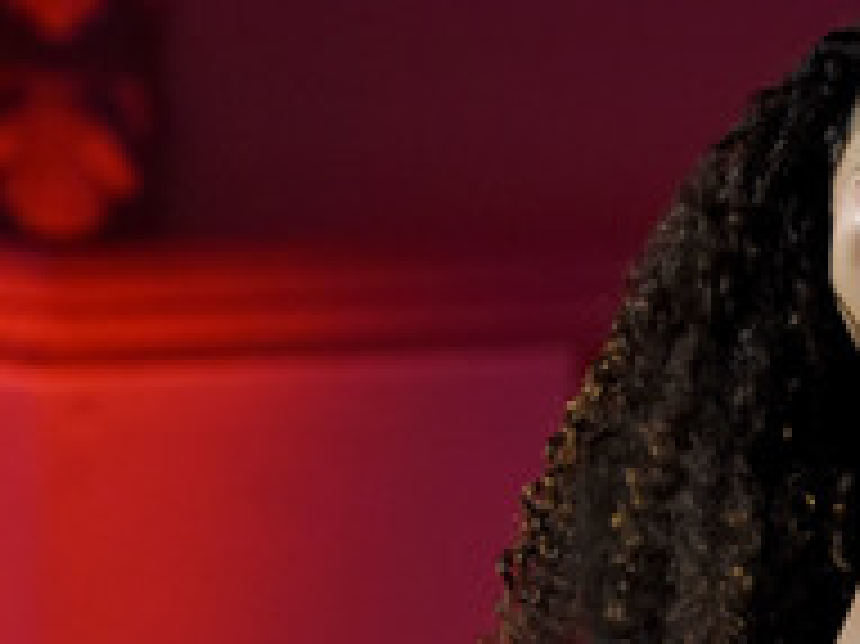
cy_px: 639
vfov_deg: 6.2
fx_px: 5909
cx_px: 907
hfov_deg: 8.3
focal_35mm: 238
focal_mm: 70
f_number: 2.8
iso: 1600
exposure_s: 1/200
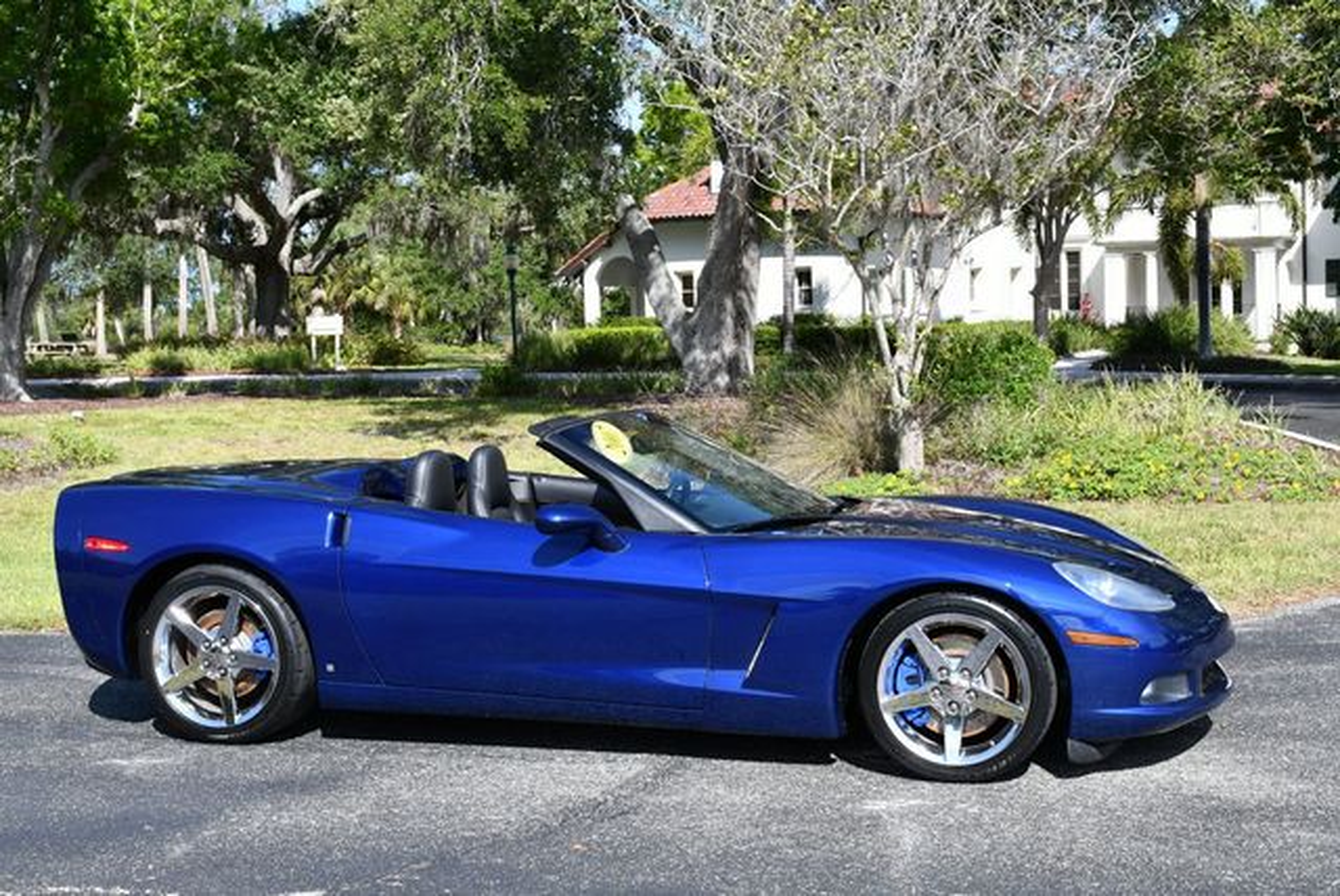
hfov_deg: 41.1
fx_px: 1788
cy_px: 448
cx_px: 670
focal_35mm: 48
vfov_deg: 28.1
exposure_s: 1/250
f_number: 8
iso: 140
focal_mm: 24
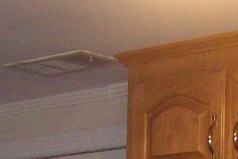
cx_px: 189
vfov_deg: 7.0
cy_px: 422
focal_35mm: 180
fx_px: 1189
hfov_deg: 11.4
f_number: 2.7
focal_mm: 6
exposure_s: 1/64
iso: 140
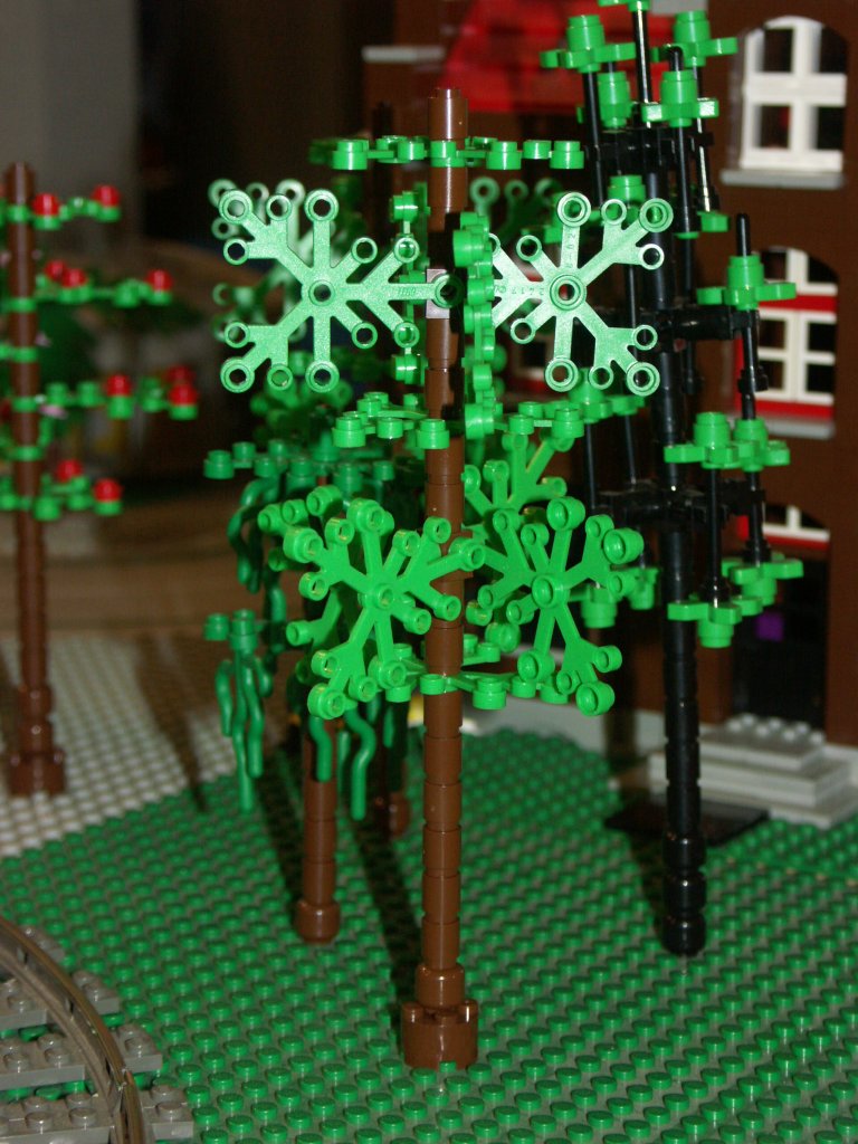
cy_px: 572
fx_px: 3040
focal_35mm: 92
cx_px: 429
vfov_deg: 21.3
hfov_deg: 16.1
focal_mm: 23.64
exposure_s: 1/80
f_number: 3.5
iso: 200
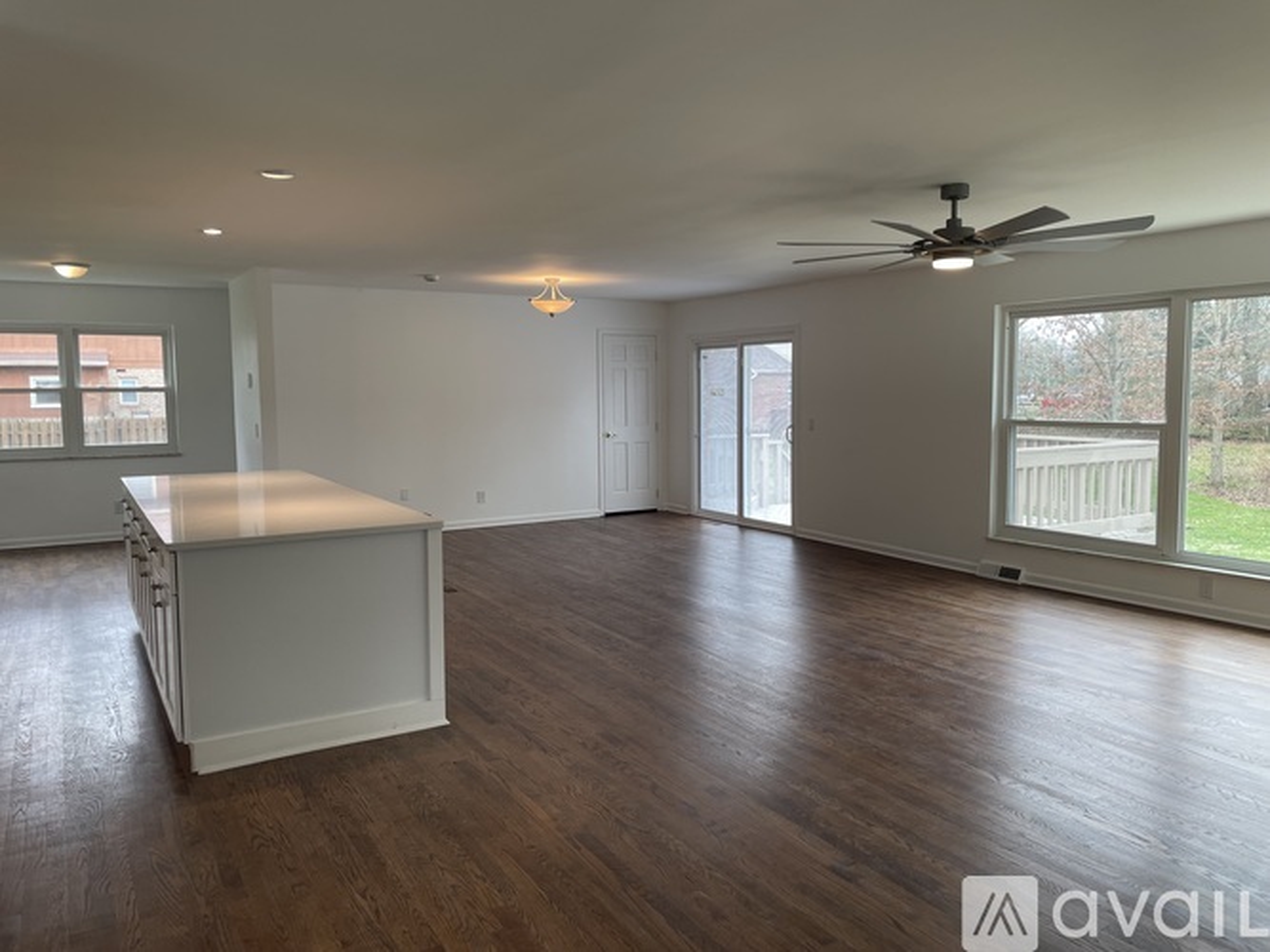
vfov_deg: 53.0
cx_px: 635
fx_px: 954
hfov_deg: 67.3
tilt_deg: -4.4
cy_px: 476
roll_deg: +0.5
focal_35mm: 26
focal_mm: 4.2
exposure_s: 1/120
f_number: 1.6
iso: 50
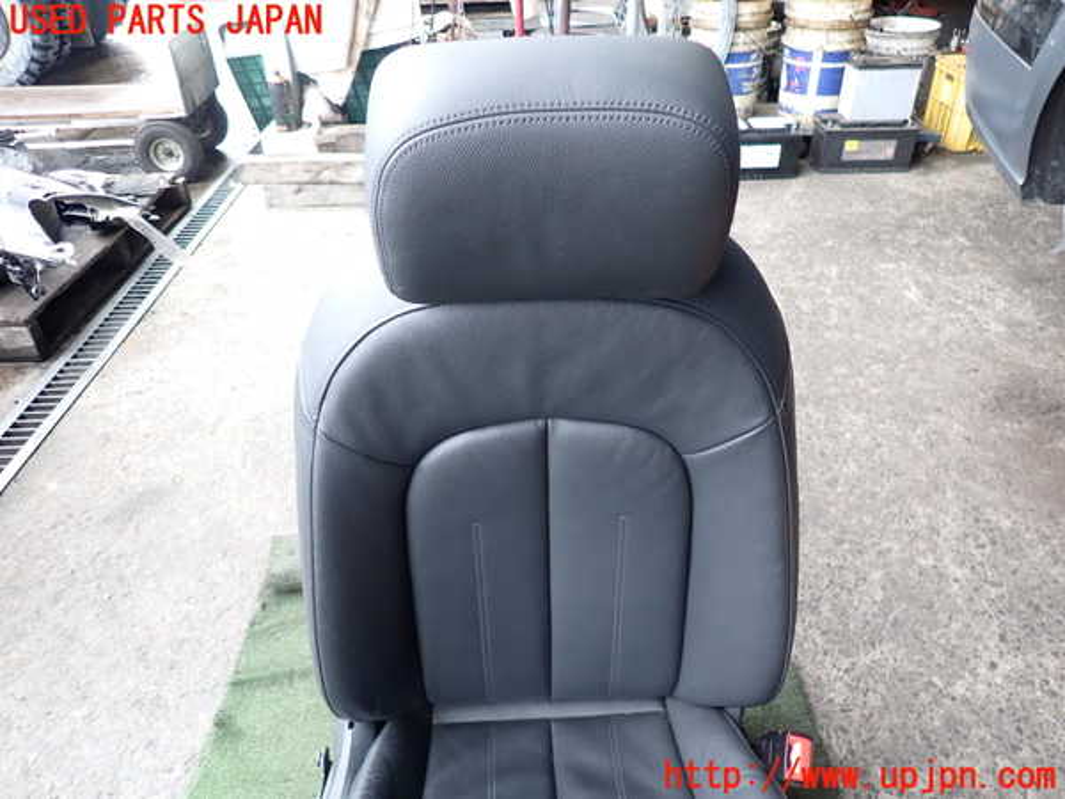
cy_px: 400
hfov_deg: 69.4
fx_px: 769
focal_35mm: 25
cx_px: 532
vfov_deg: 54.9
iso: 160
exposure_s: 1/60
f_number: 2
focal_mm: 4.5
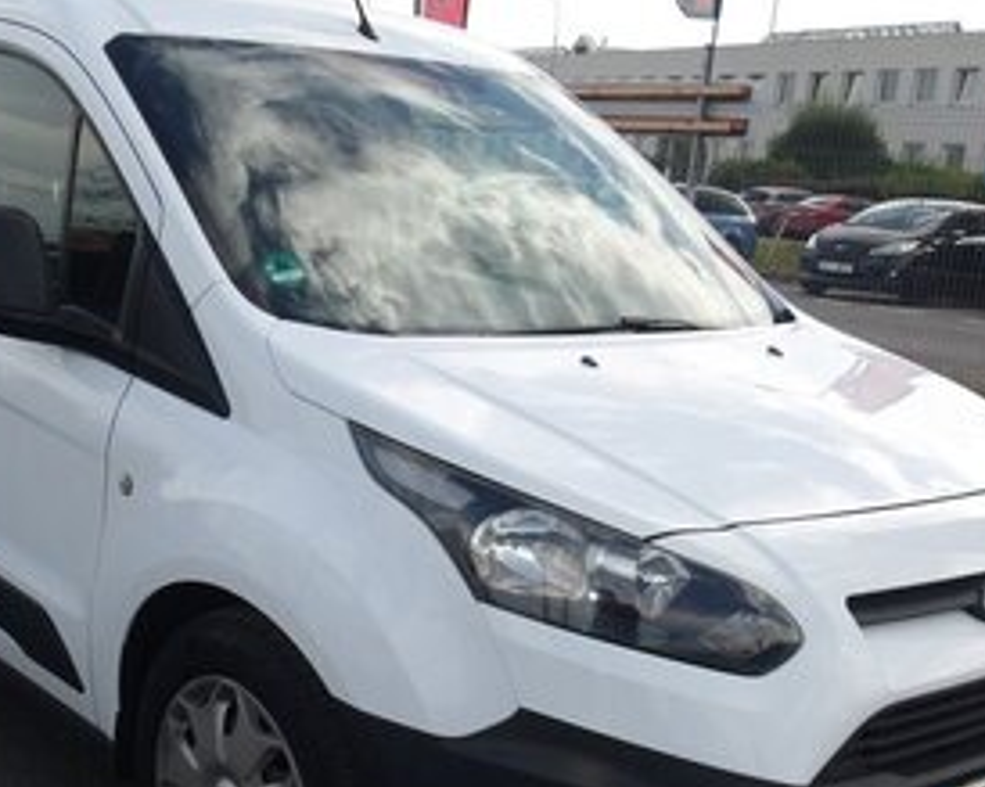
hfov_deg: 39.0
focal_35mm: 47
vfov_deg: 31.9
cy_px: 507
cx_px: 309
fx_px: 1370
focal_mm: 4.9
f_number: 10.4
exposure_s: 1/83
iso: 100
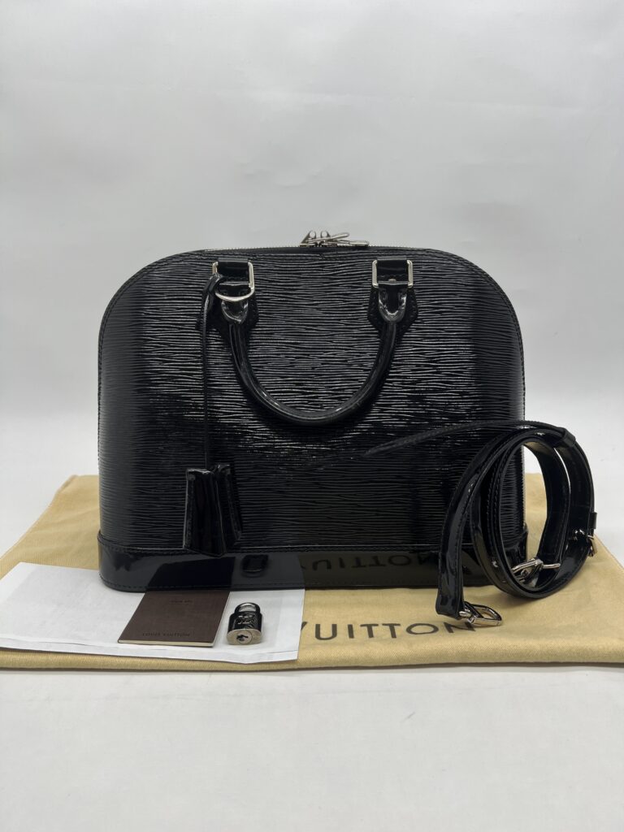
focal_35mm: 26
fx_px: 625
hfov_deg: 53.1
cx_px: 312
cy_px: 416
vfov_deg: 67.3
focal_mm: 5.7
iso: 40
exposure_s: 1/165
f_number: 1.5
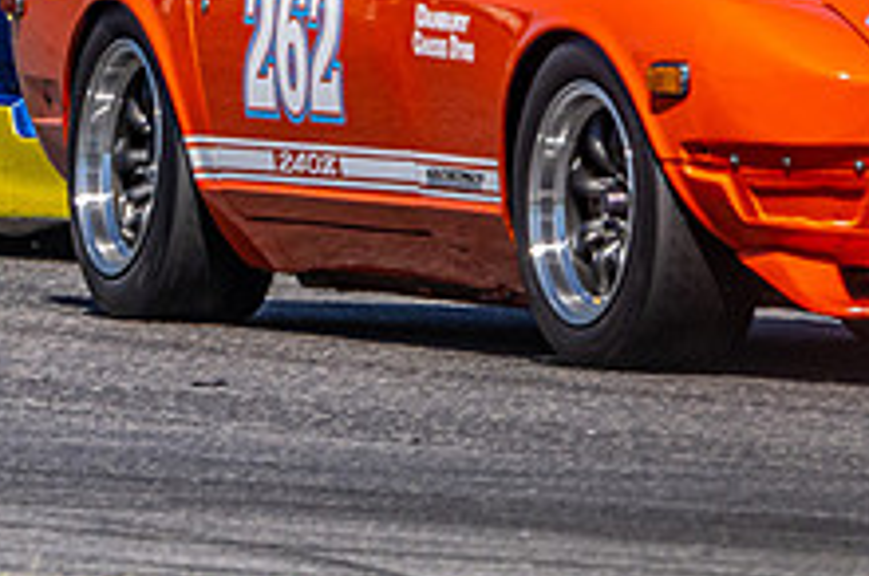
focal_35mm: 1854
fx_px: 44688
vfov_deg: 0.7
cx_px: 403
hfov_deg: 1.1
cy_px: -85
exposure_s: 1/640
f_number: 13
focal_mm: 300
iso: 400
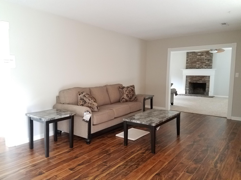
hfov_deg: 67.3
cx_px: 120
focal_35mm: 26
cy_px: 90
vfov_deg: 53.1
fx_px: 181
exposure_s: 1/10
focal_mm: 4.2
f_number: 1.7
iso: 250
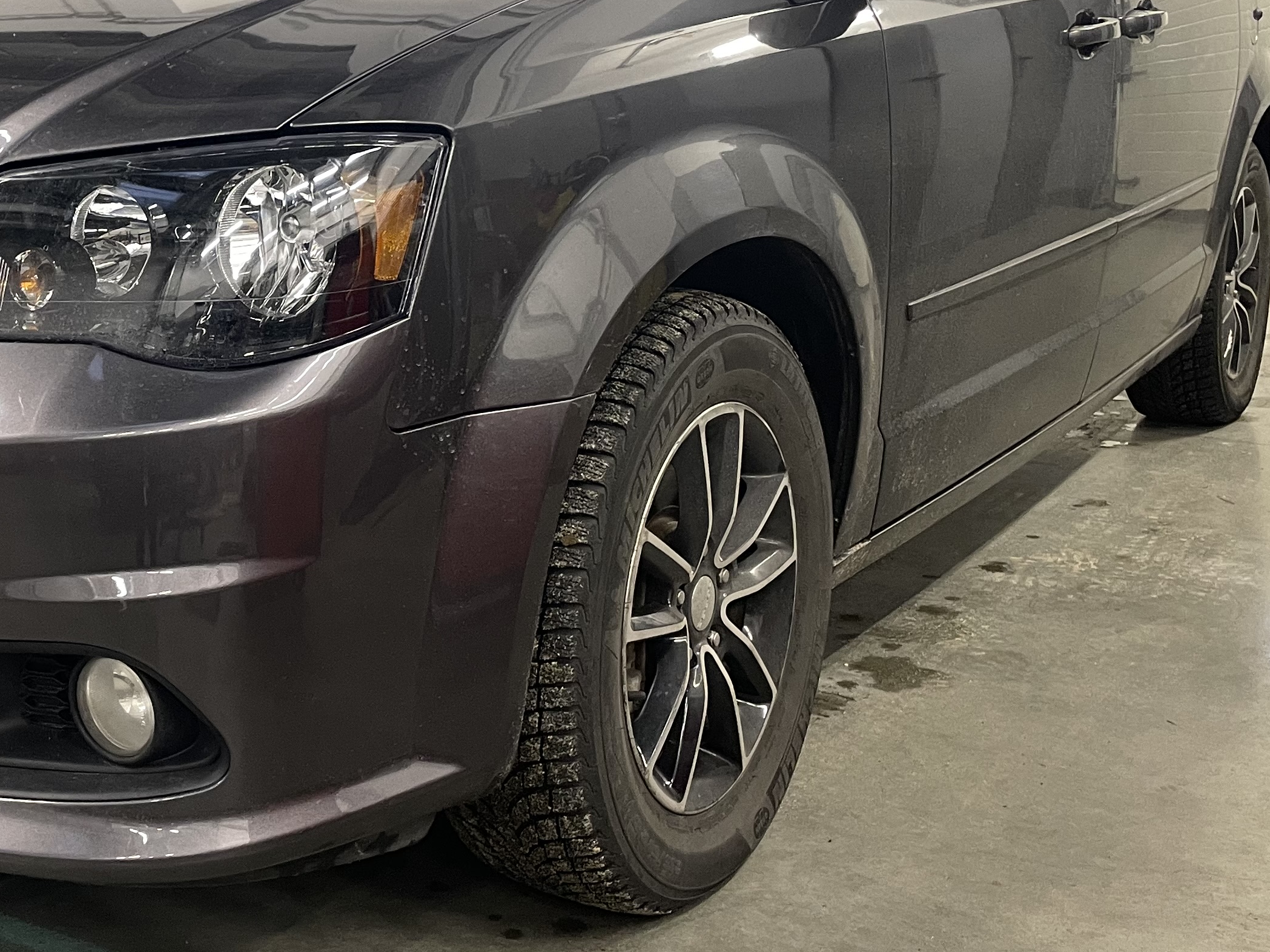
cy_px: 251
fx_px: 1834
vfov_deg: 28.7
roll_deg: +1.1
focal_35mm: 50
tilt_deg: -6.9
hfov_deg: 37.0
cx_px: 277
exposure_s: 1/50
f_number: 1.6
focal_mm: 4.2
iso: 160
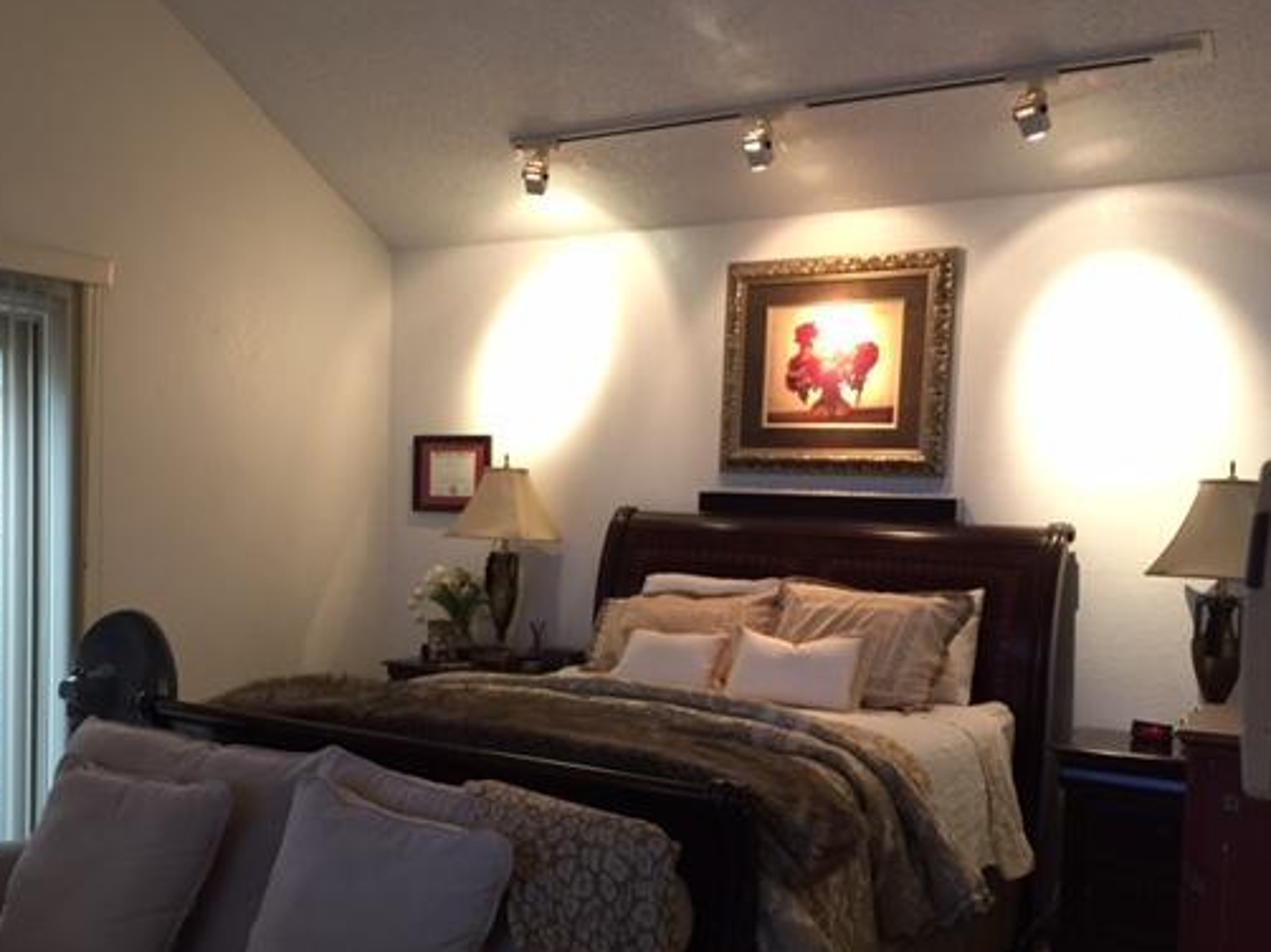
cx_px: 529
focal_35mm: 37
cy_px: 577
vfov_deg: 38.5
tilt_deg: -4.0
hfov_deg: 49.9
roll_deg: -2.4
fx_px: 1358
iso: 125
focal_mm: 4.15
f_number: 2.2
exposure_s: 1/30
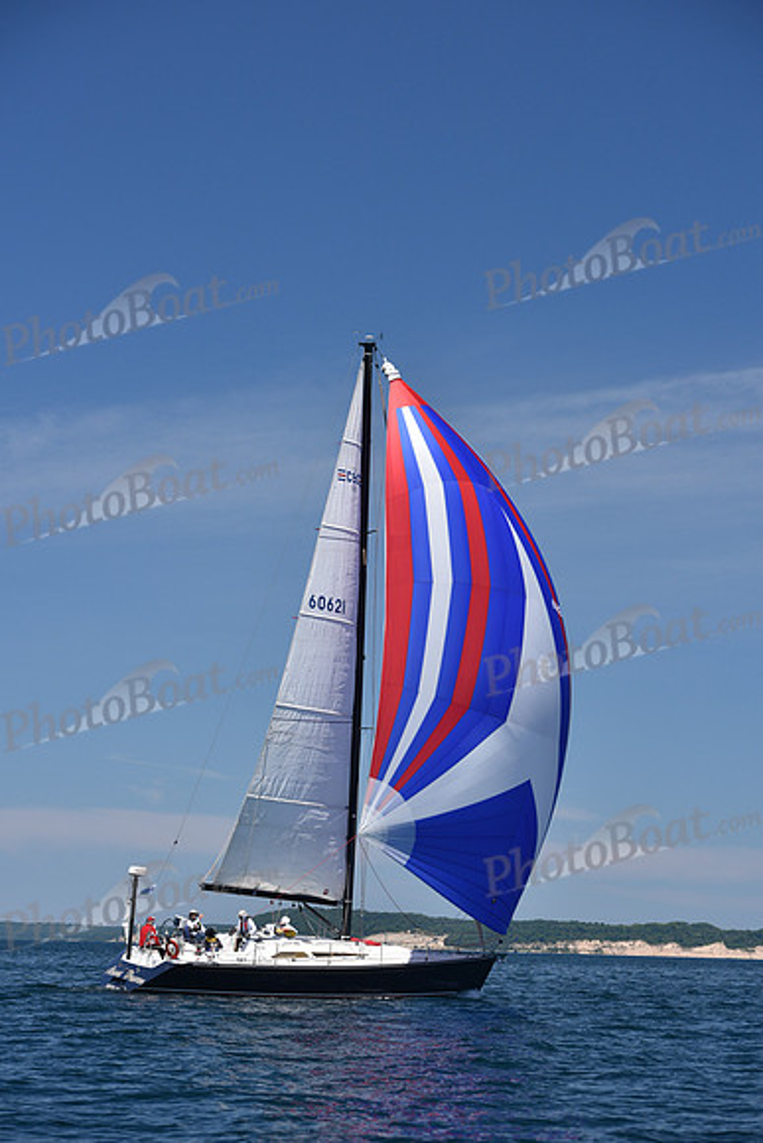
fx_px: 2732
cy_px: 572
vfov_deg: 23.6
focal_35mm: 86
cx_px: 382
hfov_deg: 15.9
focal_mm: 86
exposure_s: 1/800
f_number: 5.6
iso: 250
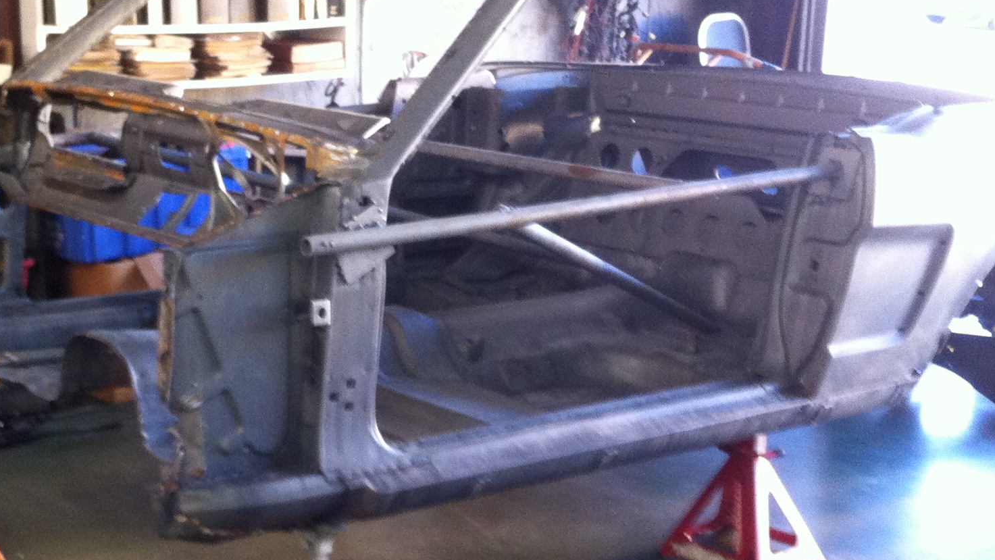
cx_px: 321
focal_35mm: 67
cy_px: 364
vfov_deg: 18.0
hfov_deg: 31.2
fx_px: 1768
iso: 200
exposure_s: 1/15
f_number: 2.8
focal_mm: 3.85
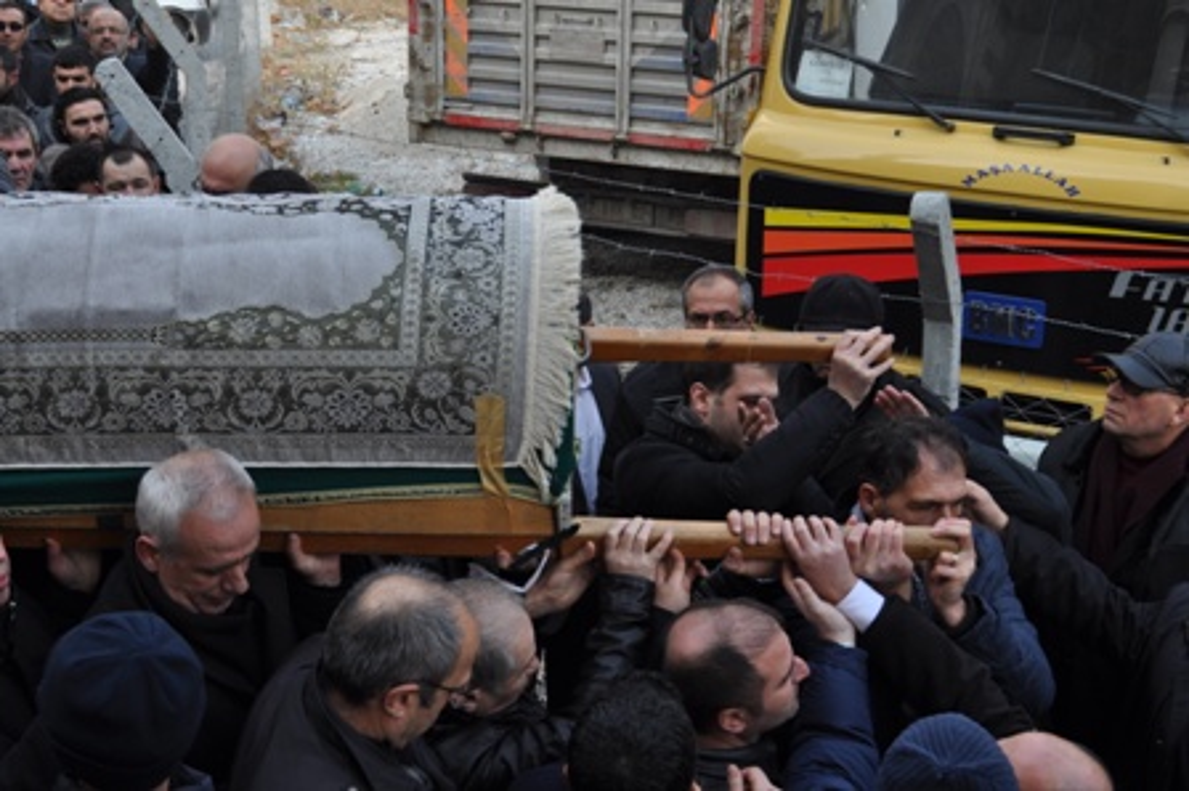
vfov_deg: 28.0
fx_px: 1584
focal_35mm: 48
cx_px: 594
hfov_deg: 41.1
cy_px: 396
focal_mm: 32
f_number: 7.1
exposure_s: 1/200
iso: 200
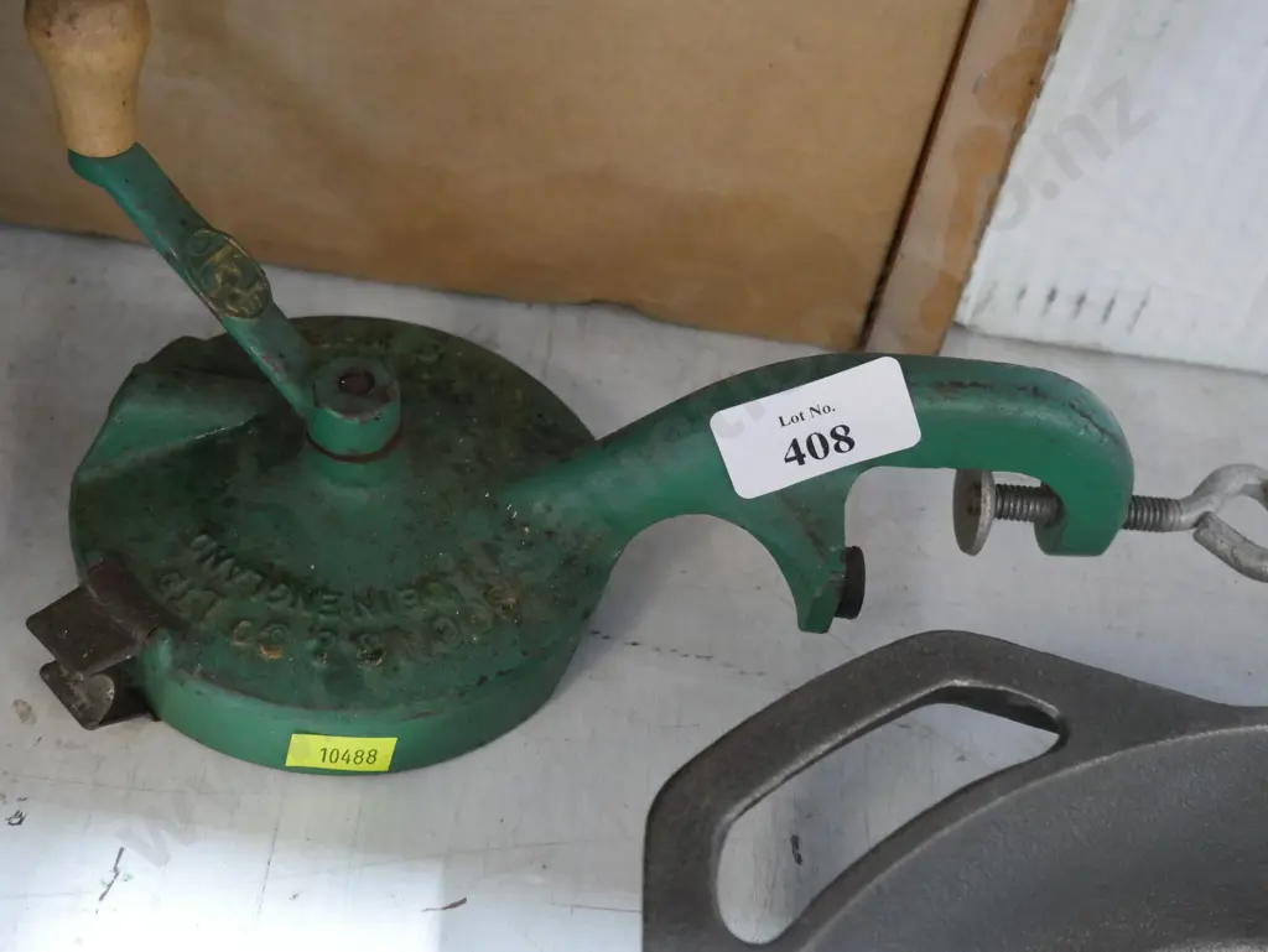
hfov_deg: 41.2
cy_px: 476
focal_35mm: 46
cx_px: 634
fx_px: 1686
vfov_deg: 31.5
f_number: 5.1
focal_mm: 23
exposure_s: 1/40
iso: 3200
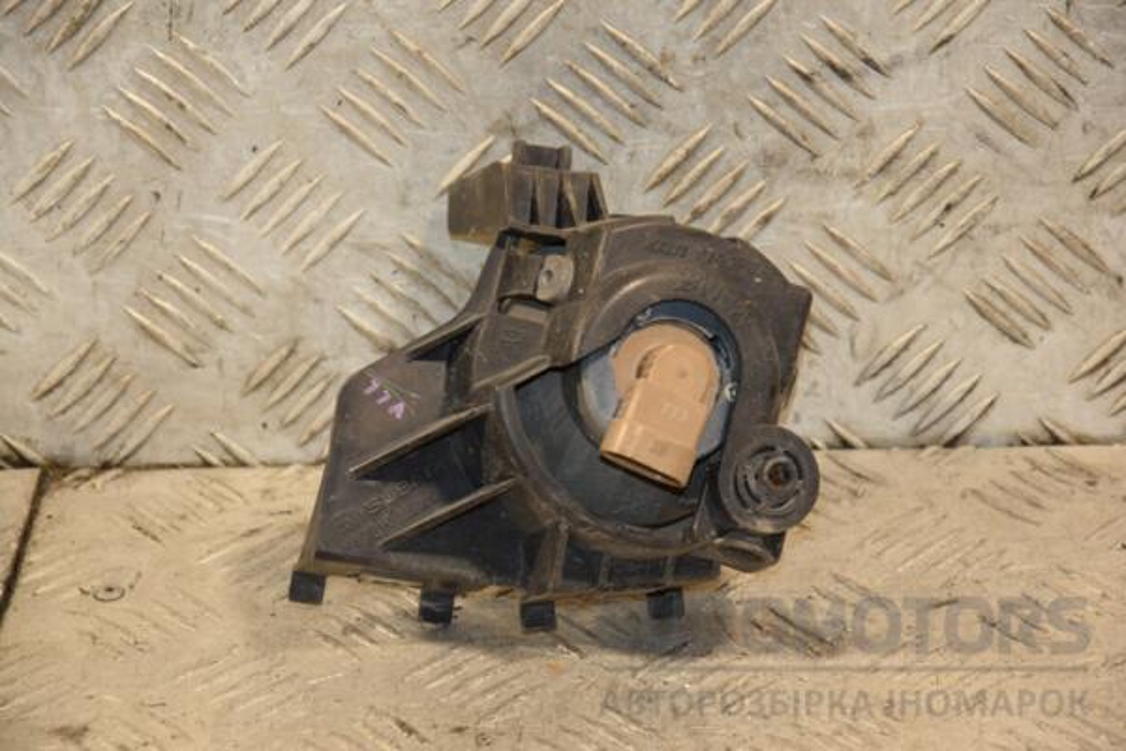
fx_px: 4597
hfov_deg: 14.0
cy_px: 376
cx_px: 563
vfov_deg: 9.3
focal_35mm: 147
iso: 800
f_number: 5.6
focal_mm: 98
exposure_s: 1/100
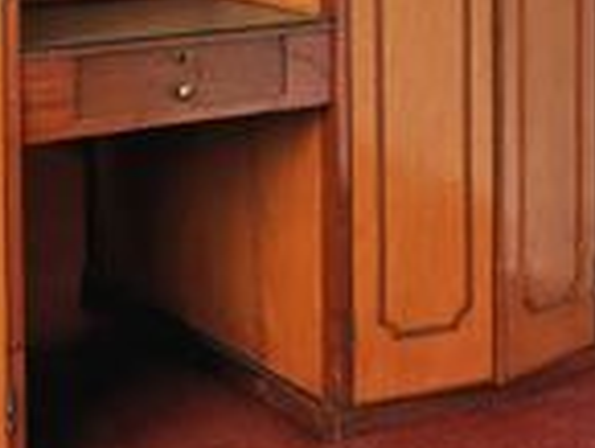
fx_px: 1342
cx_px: 70
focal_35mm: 78
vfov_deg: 17.4
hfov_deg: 24.4
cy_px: -177
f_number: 2.2
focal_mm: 2.26
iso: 250
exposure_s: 1/50
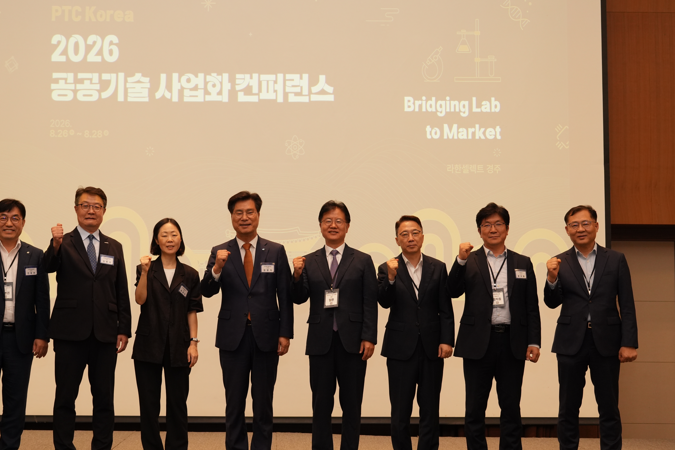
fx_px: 975
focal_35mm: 52
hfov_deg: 38.1
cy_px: 242
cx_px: 285
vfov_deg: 26.0
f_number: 4
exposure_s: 1/100
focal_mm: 44
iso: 1600
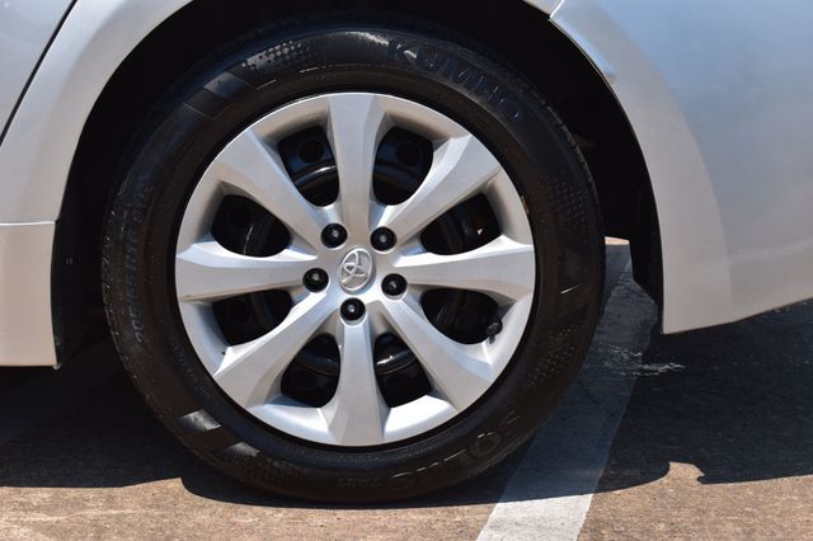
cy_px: 270
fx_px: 1422
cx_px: 406
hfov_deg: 31.9
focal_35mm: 63
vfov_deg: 21.5
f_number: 11
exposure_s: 1/500
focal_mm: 42
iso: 320
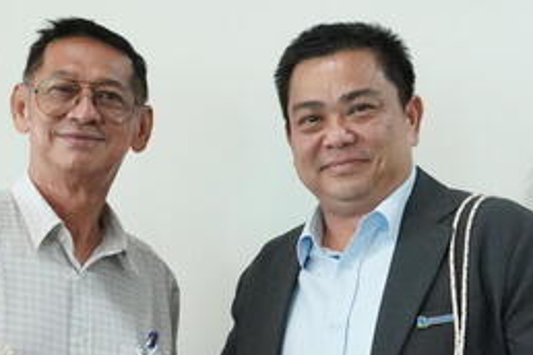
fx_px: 1158
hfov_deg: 25.9
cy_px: 356
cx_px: 238
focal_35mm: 78
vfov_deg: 17.0
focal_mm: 21
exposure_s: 1/320
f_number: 4.5
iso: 8000
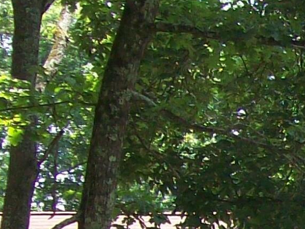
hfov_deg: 9.6
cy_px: 470
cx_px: 641
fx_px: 1674
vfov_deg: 7.5
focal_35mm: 190
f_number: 2.7
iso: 80
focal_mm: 6
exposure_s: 1/166
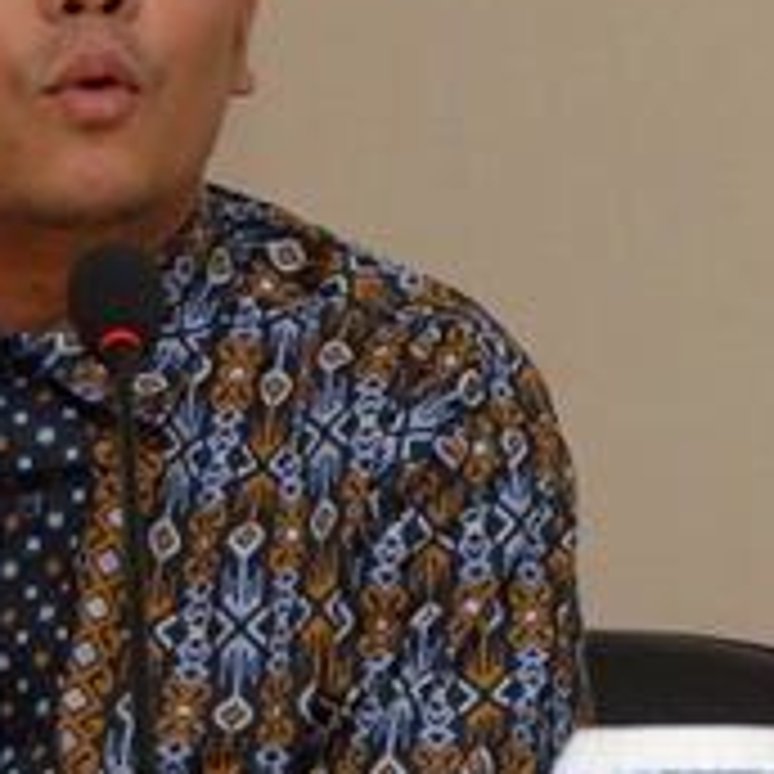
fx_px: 6982
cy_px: 328
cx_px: 608
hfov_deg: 6.3
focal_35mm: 276
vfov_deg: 6.3
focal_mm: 58
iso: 800
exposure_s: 1/60
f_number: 5.6
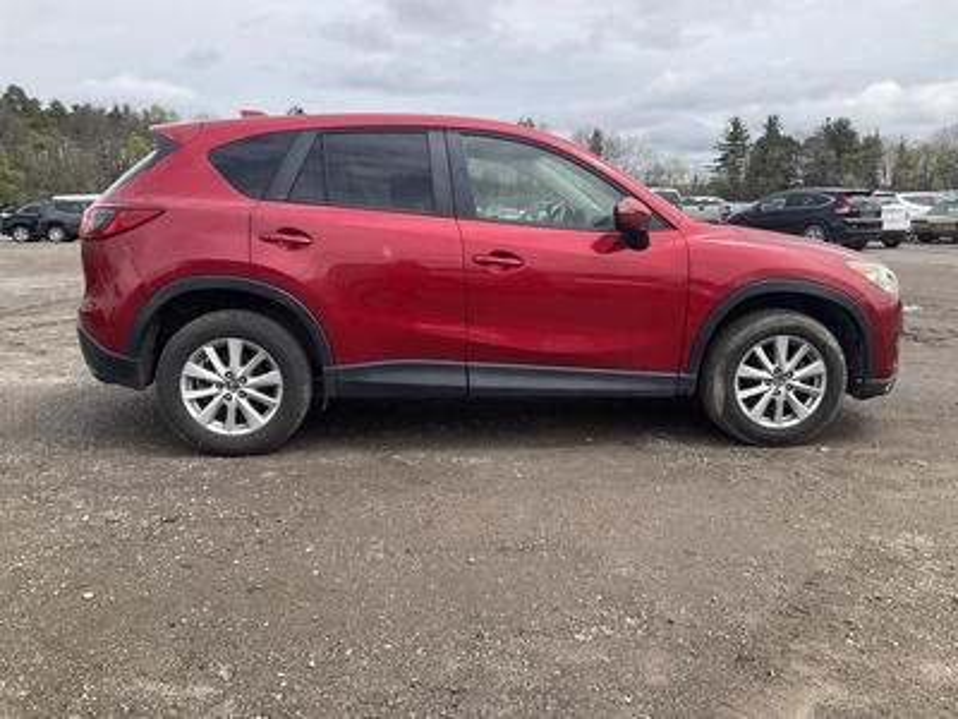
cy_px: 360
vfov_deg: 48.2
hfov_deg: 61.7
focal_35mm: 29
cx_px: 479
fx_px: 803
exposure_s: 1/1221
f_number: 1.8
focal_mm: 3
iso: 25
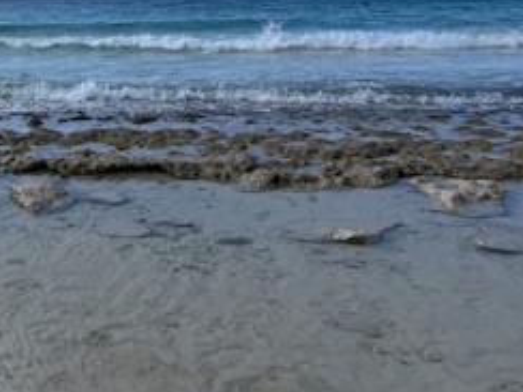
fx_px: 725
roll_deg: +2.3
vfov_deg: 29.9
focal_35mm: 48
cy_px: 109
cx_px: 49
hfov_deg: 37.0
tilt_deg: -9.1
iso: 50
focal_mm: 5.7
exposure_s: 1/5587
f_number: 1.5
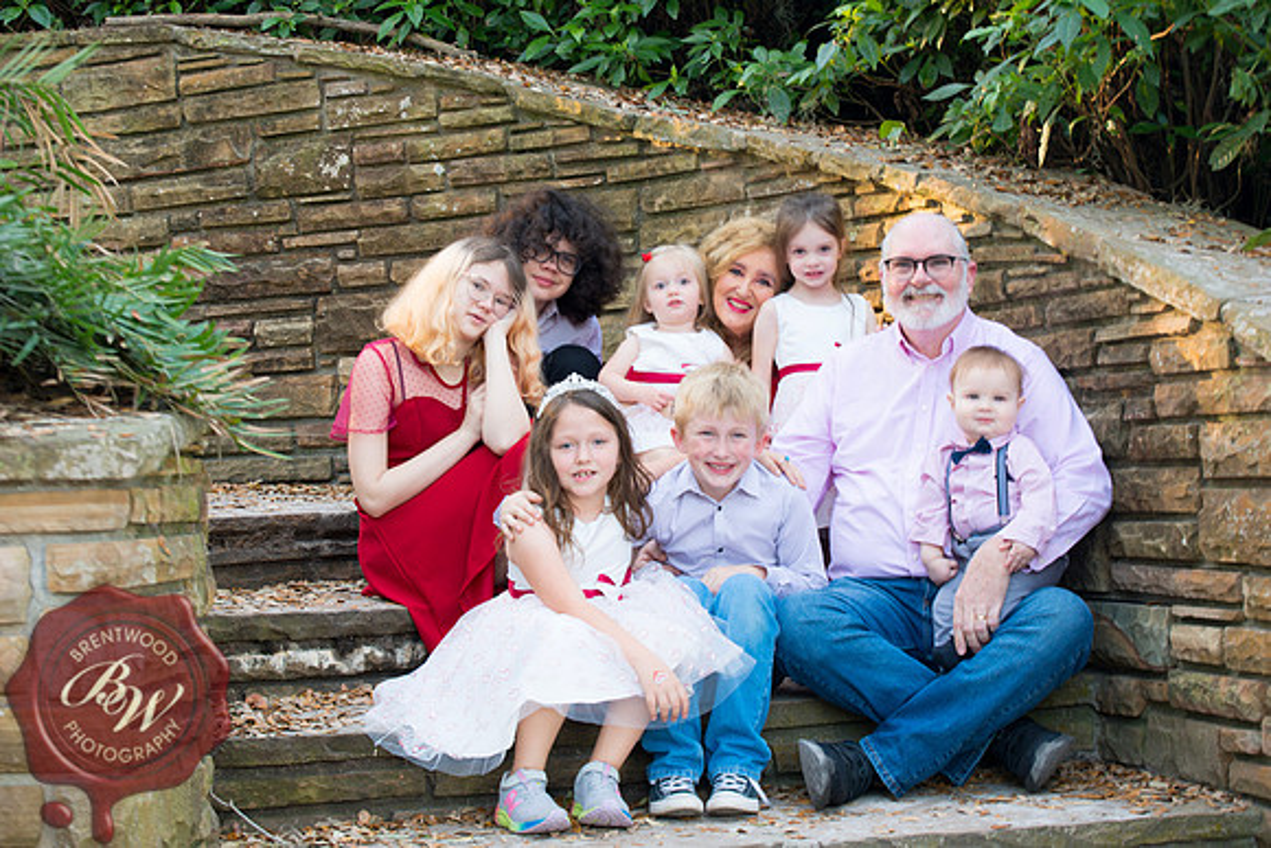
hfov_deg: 28.8
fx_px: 2472
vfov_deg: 19.5
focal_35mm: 70
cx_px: 636
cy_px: 424
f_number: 5
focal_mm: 70
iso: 200
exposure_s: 1/10
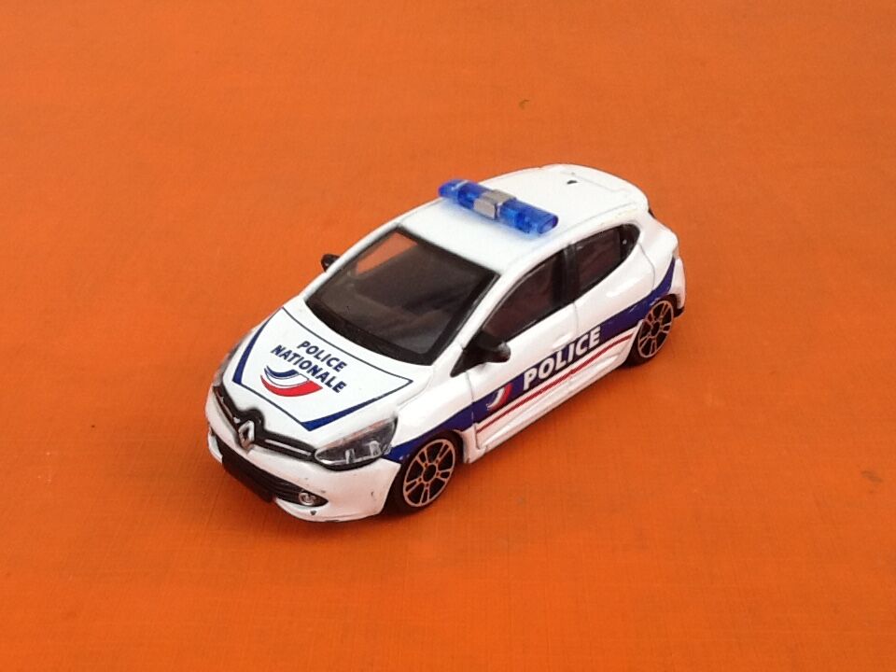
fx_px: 1139
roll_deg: +1.3
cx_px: 448
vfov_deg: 32.9
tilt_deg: -33.3
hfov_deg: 42.9
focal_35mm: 44
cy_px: 336
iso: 40
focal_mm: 2.03
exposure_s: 1/225
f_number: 2.4
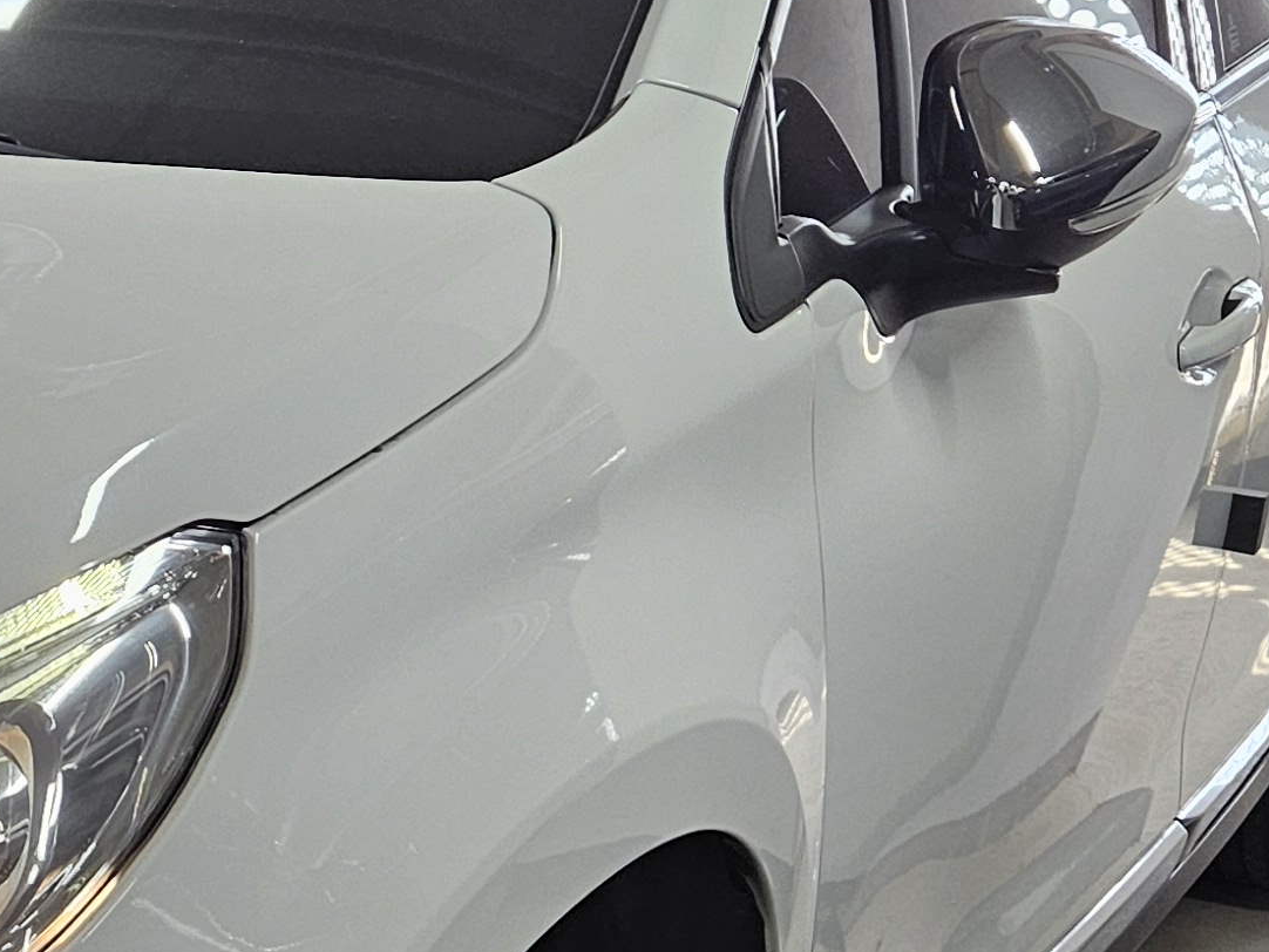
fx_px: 3117
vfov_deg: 17.3
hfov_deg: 21.2
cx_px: -315
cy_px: 635
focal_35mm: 85
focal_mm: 5.4
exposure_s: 1/120
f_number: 1.8
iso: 125
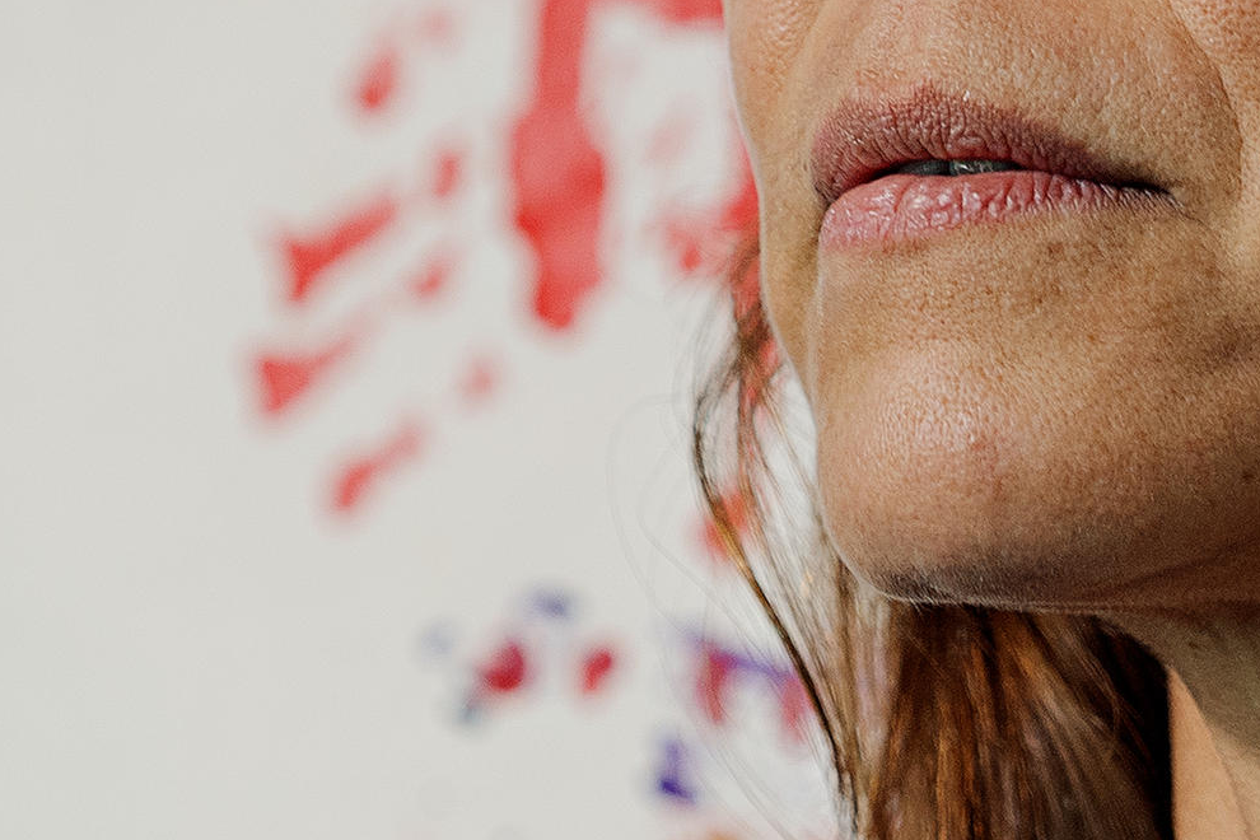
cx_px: 1058
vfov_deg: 4.6
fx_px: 10429
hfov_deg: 6.9
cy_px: 315
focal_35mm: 298
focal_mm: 59
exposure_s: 1/60
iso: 200
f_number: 2.8
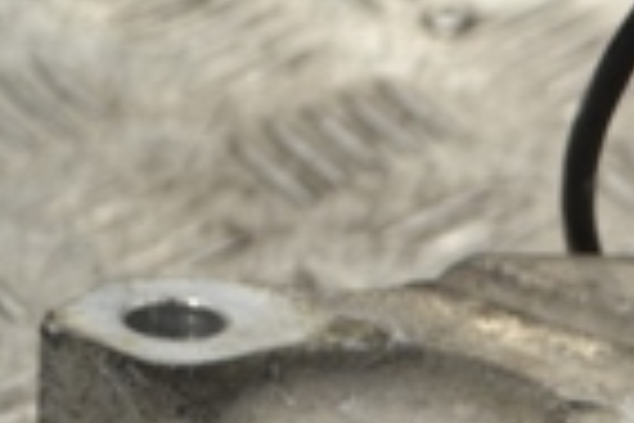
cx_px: 1344
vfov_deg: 3.7
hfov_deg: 5.4
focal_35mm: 374
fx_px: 6591
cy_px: 531
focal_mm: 55
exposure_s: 1/30
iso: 320
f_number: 5.6
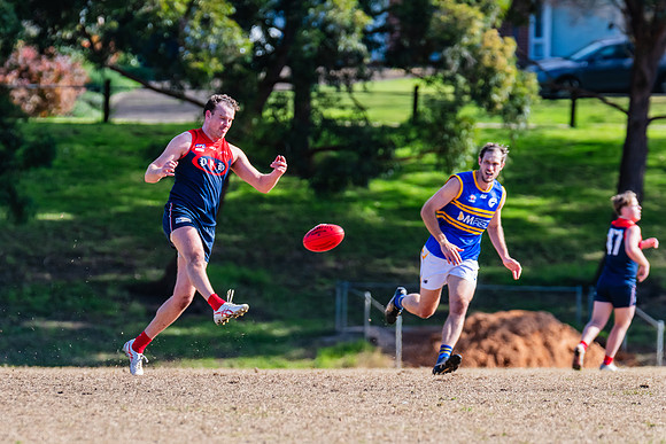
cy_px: 260
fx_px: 7952
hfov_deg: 4.8
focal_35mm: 430
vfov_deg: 3.2
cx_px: 212
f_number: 6.3
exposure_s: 1/1600
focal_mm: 310
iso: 640
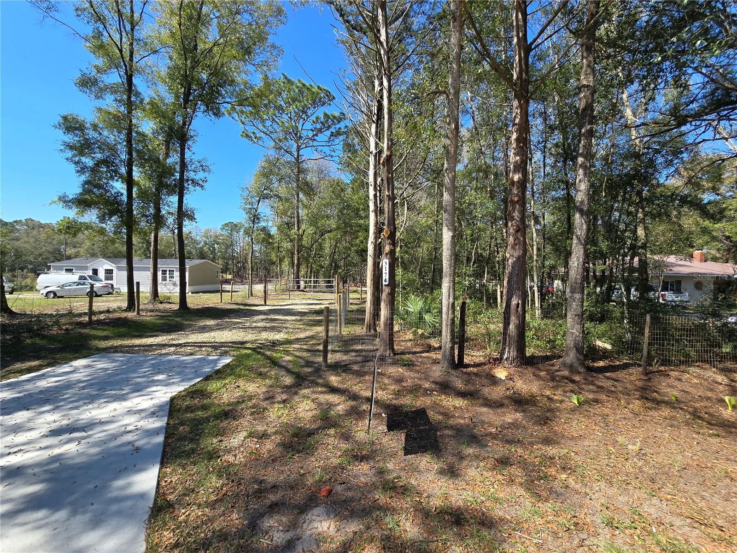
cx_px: 368
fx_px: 277
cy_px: 276
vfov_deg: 89.9
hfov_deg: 106.2
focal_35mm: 13
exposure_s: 1/1000
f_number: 2.2
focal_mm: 2.2
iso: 50
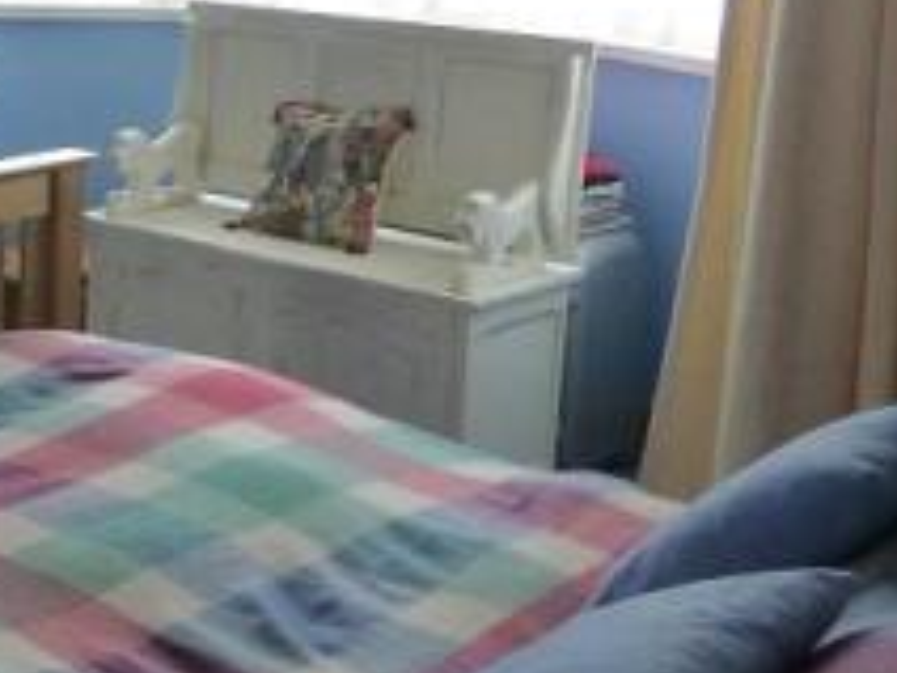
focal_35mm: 66
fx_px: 1710
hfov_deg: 25.8
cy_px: 121
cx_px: -218
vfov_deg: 21.9
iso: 320
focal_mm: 4.3
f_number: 3.3
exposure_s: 1/60
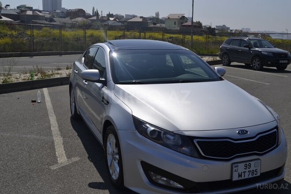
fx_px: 291
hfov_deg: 53.1
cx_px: 146
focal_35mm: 36
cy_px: 97
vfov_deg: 36.9
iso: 100
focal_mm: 24
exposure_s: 1/500
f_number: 11
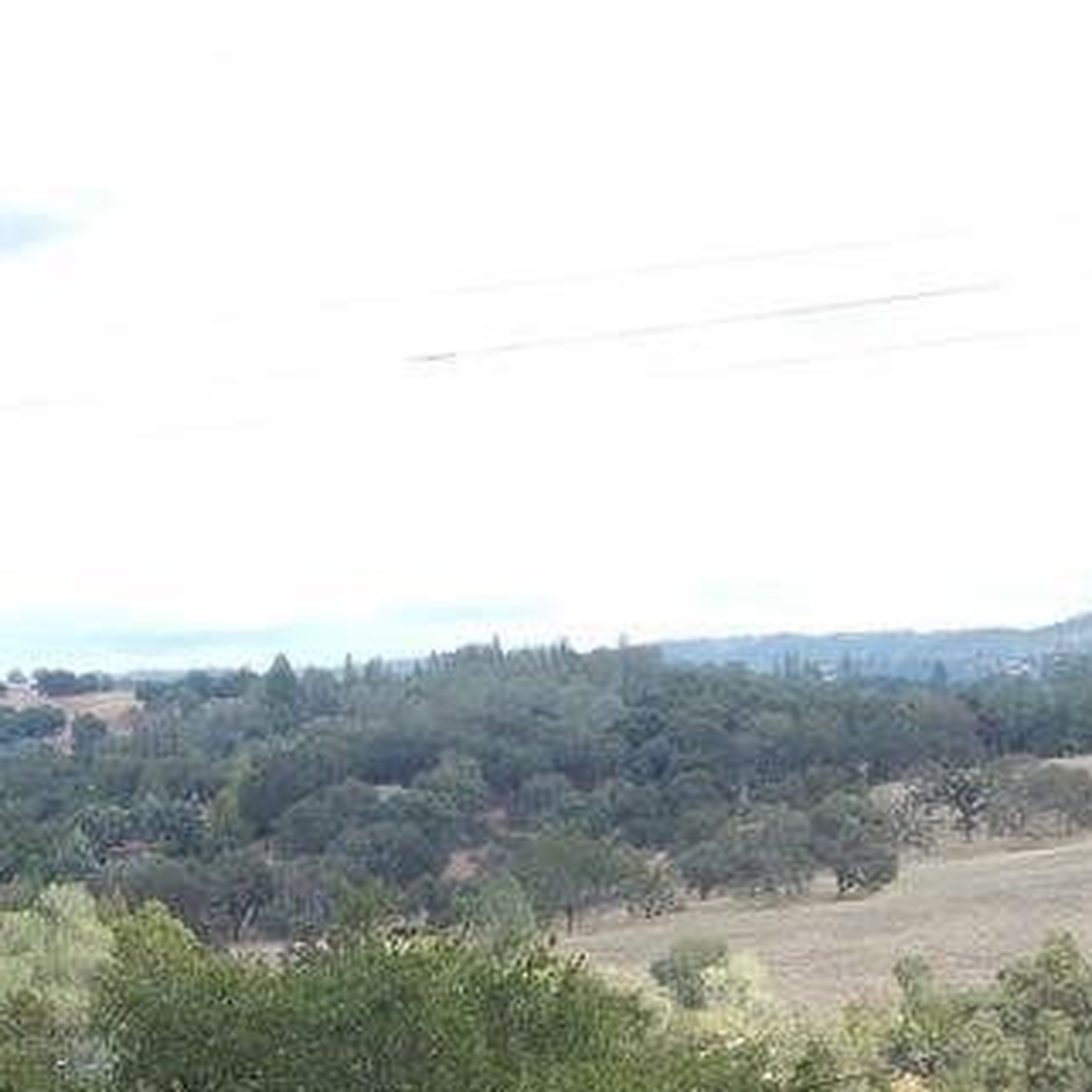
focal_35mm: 107
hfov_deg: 16.1
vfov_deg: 16.1
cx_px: 129
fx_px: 3819
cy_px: 949
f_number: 3.4
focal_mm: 6.8
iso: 125
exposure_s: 1/400
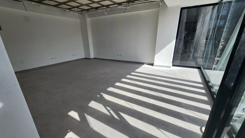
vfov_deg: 69.9
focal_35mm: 15
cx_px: 121
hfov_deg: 103.0
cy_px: 81
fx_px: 97
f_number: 2.2
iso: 50
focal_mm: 2.2
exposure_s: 1/1272
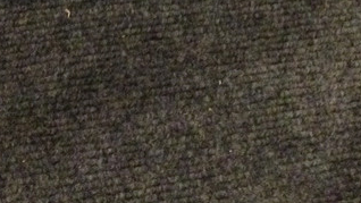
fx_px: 1225
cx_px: 163
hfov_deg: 16.8
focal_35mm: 128
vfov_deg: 8.8
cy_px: -240
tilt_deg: -54.0
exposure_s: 1/15
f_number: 2.4
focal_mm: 4.28
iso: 500
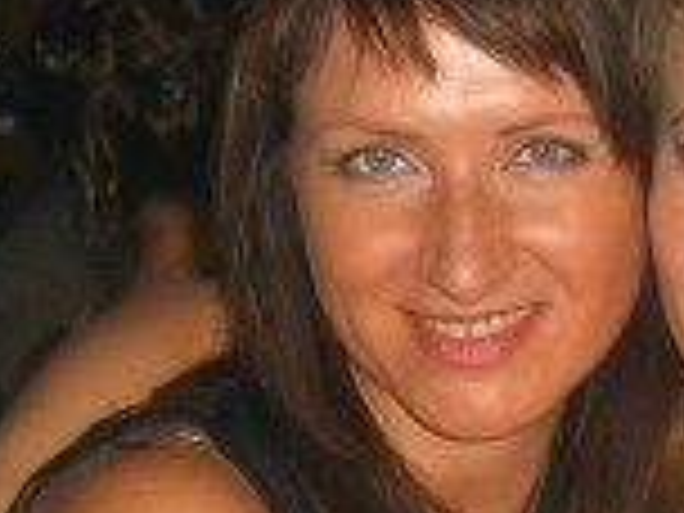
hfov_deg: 13.1
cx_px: 464
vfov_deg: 9.8
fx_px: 2964
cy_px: 540
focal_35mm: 150
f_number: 2.8
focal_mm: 7.9
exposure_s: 1/60
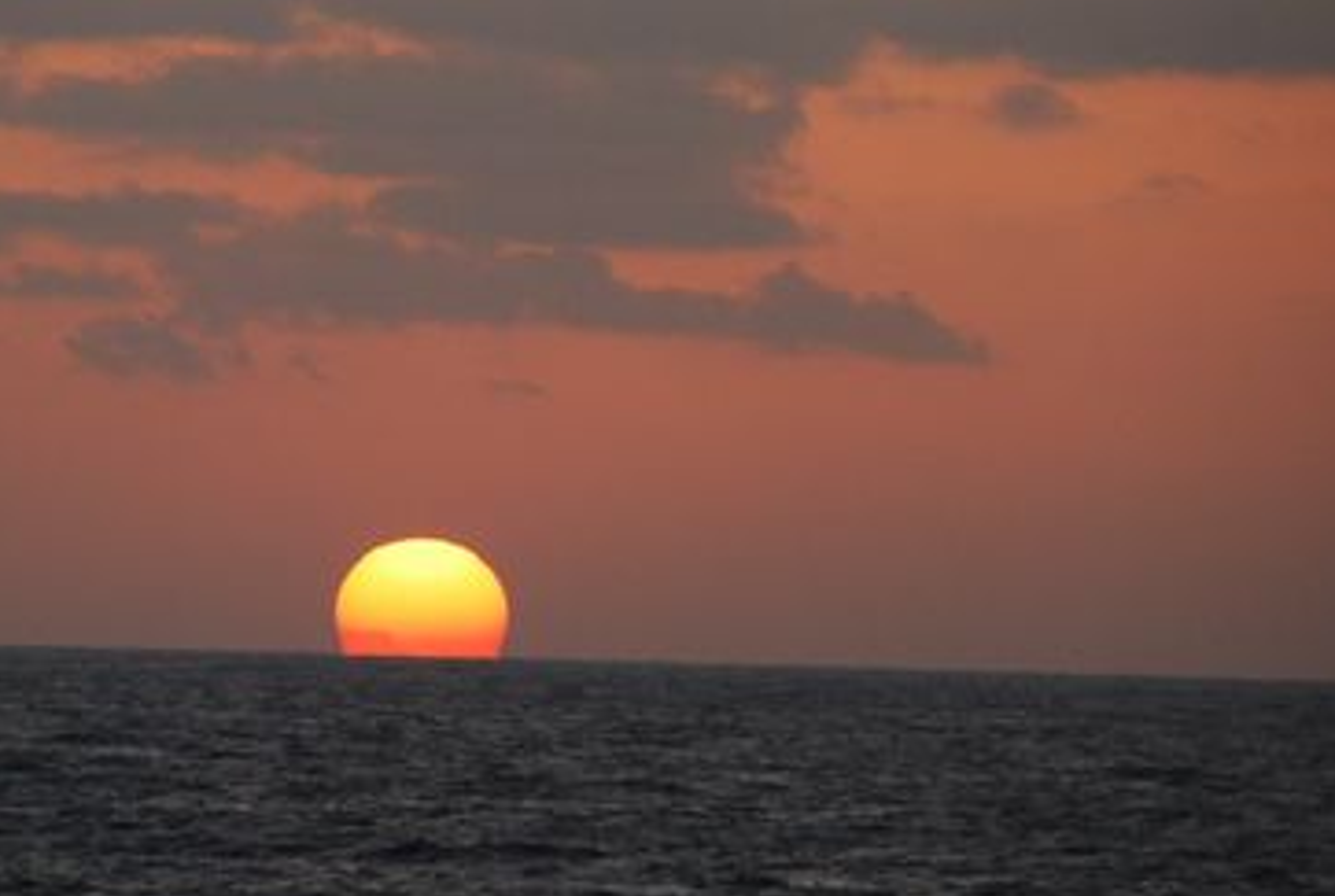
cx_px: 420
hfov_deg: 4.1
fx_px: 18468
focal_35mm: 497
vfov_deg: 2.8
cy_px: 385
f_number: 6.3
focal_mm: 200
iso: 560
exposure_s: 1/500
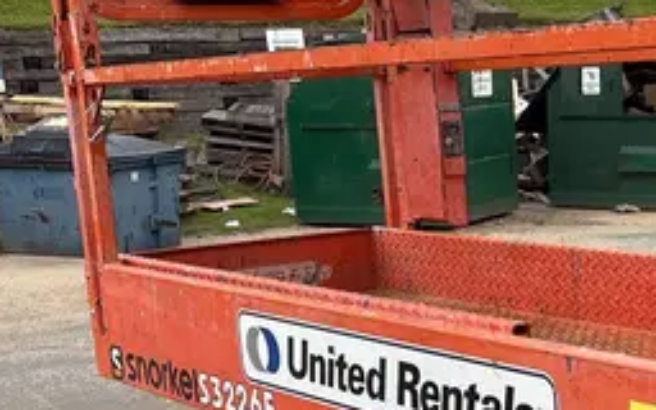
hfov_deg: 25.2
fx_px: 1412
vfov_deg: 16.2
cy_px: 416
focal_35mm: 79
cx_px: 615
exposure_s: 1/268
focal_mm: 5.96
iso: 40
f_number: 1.6
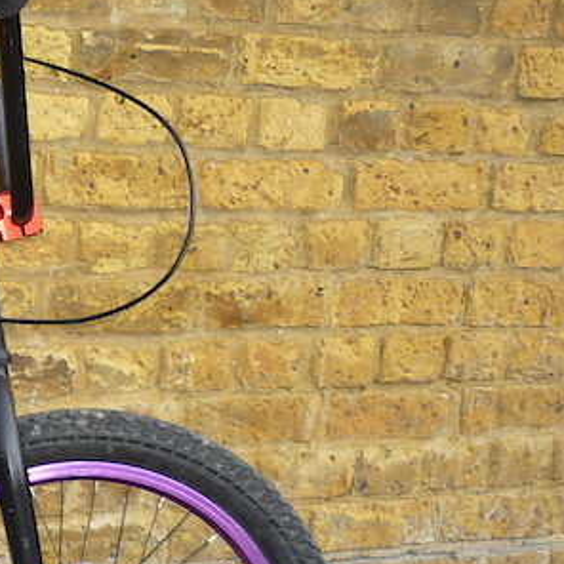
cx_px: -408
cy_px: 450
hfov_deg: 15.2
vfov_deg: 17.1
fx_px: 1862
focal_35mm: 101
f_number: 2.8
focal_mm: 5.5
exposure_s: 1/125
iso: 100
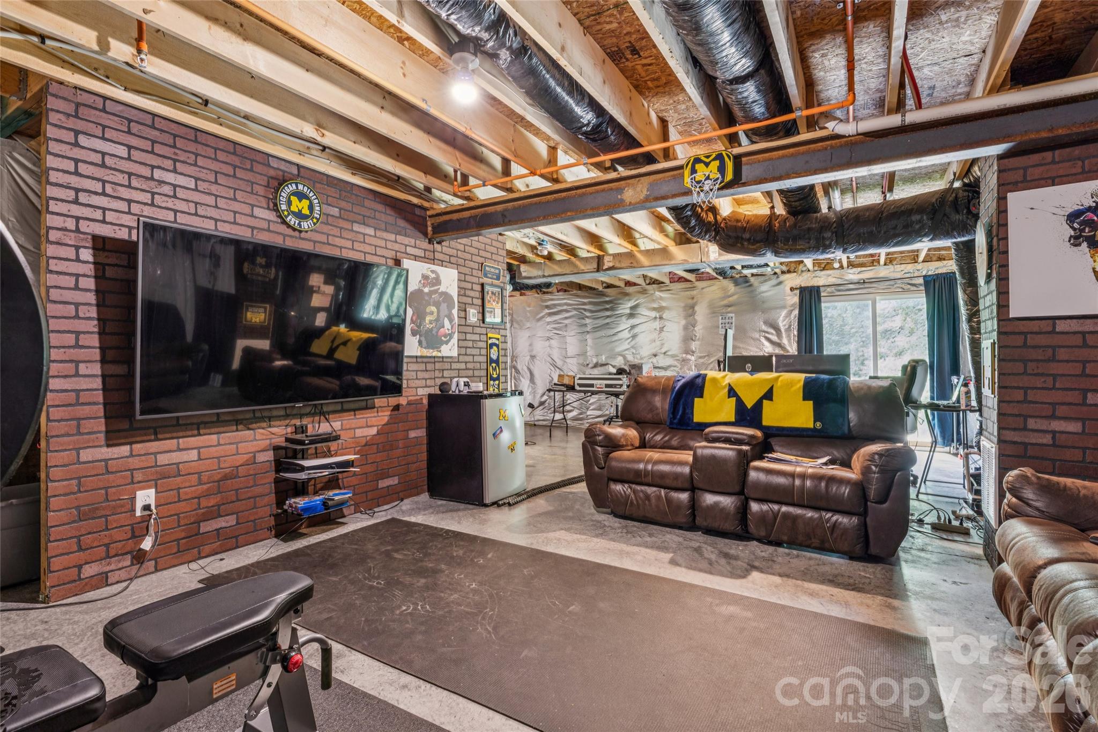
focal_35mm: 17
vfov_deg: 71.4
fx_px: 509
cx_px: 549
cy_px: 366
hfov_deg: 94.3
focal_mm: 16.7
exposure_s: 8
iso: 100
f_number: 13
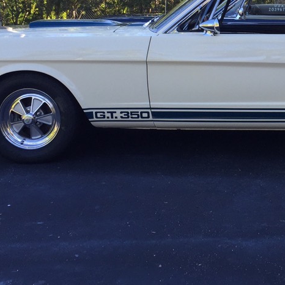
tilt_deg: -4.7
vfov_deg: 25.6
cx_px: 257
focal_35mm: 66
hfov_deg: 25.3
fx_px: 615
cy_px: 57
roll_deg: -1.2
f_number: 2.2
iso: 32
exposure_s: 1/247
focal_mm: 4.15
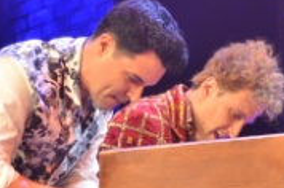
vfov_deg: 5.2
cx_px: 62
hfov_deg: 7.8
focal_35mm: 264
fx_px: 2079
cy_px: 162
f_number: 5.3
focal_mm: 70
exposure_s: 1/60
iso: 1000
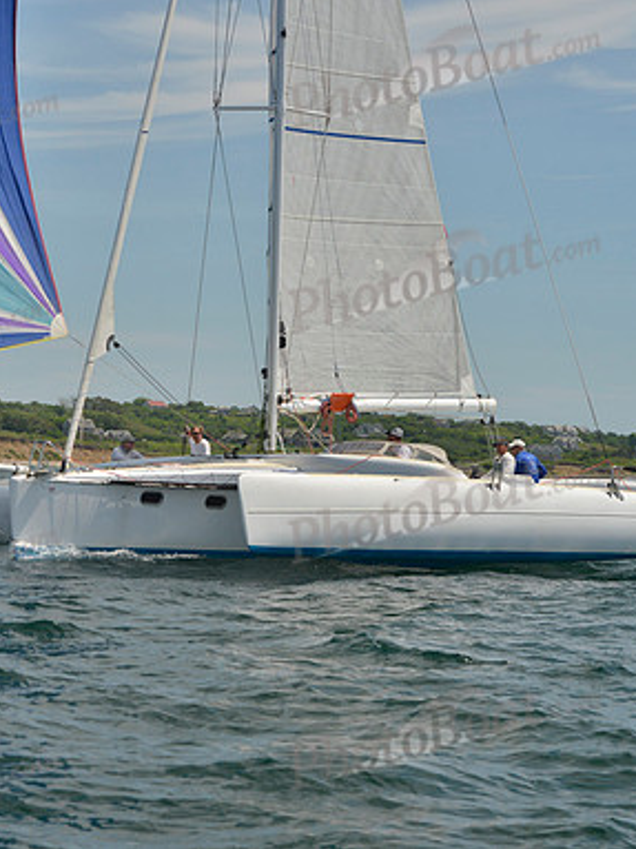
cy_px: 422
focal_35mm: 102
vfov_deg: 19.3
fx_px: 2500
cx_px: 175
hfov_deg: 14.5
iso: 400
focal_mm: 70
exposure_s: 1/800
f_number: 8
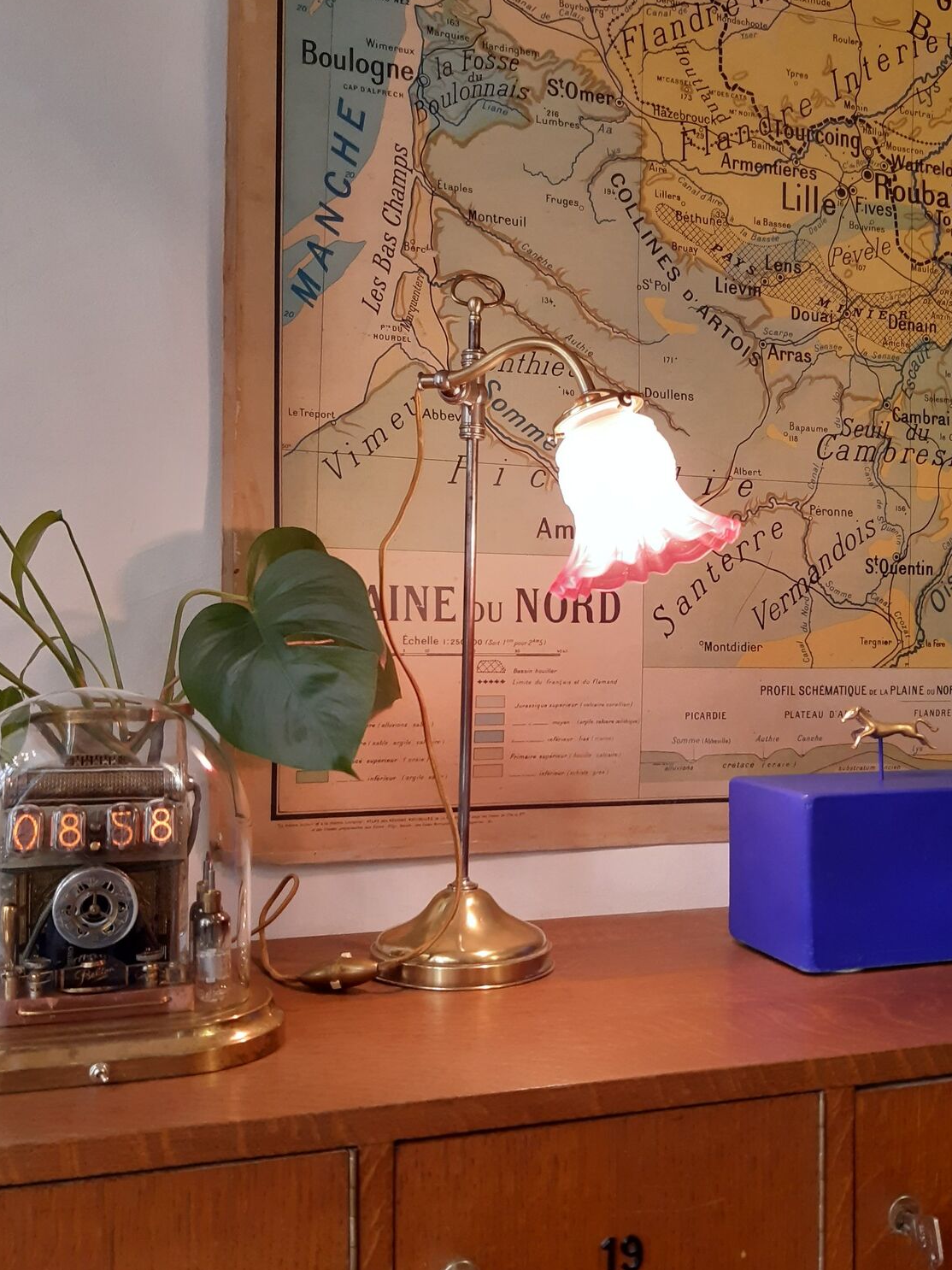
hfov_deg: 40.5
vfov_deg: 52.6
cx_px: 581
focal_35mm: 35
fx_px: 1284
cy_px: 626
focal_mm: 3.92
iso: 160
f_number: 1.7
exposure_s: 1/50
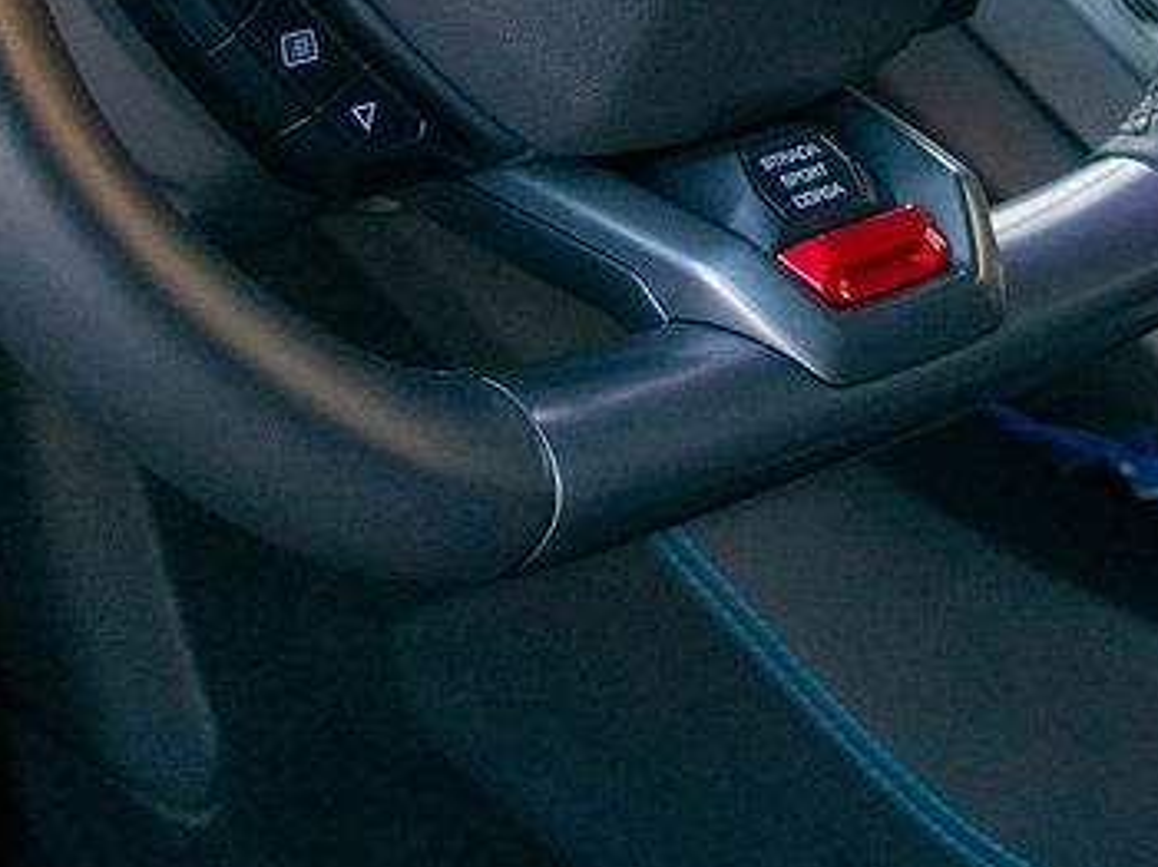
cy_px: -721
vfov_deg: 11.9
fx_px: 3811
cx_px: 999
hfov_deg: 17.1
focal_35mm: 114
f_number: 4
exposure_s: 1/60
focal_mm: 18
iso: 400
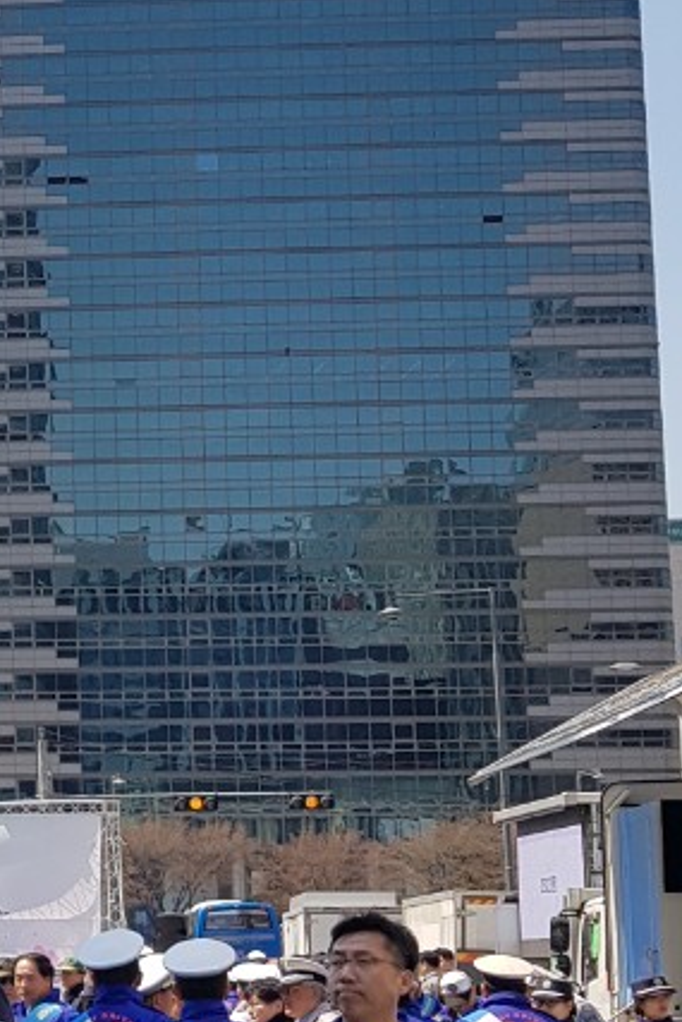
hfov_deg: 15.1
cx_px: -462
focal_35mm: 81
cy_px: 706
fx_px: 2300
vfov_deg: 24.9
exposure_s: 1/2000
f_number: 1.7
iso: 40
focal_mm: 4.3
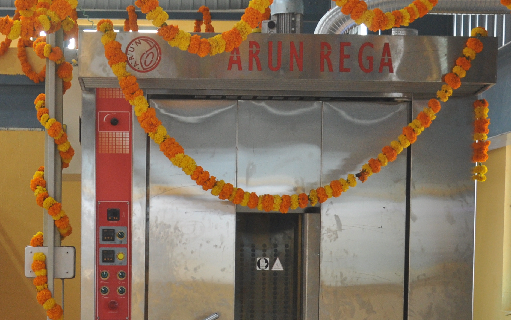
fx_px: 1170
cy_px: 281
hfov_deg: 24.4
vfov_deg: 15.4
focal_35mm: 84
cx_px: 144
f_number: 5
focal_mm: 24
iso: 500
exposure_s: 1/125
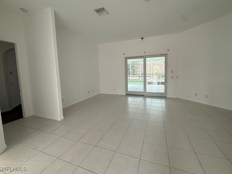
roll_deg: +1.8
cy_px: 81
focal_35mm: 15
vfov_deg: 81.6
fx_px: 101
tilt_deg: -6.3
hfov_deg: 98.1
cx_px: 121
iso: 100
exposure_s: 1/120
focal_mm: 2.22
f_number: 2.2
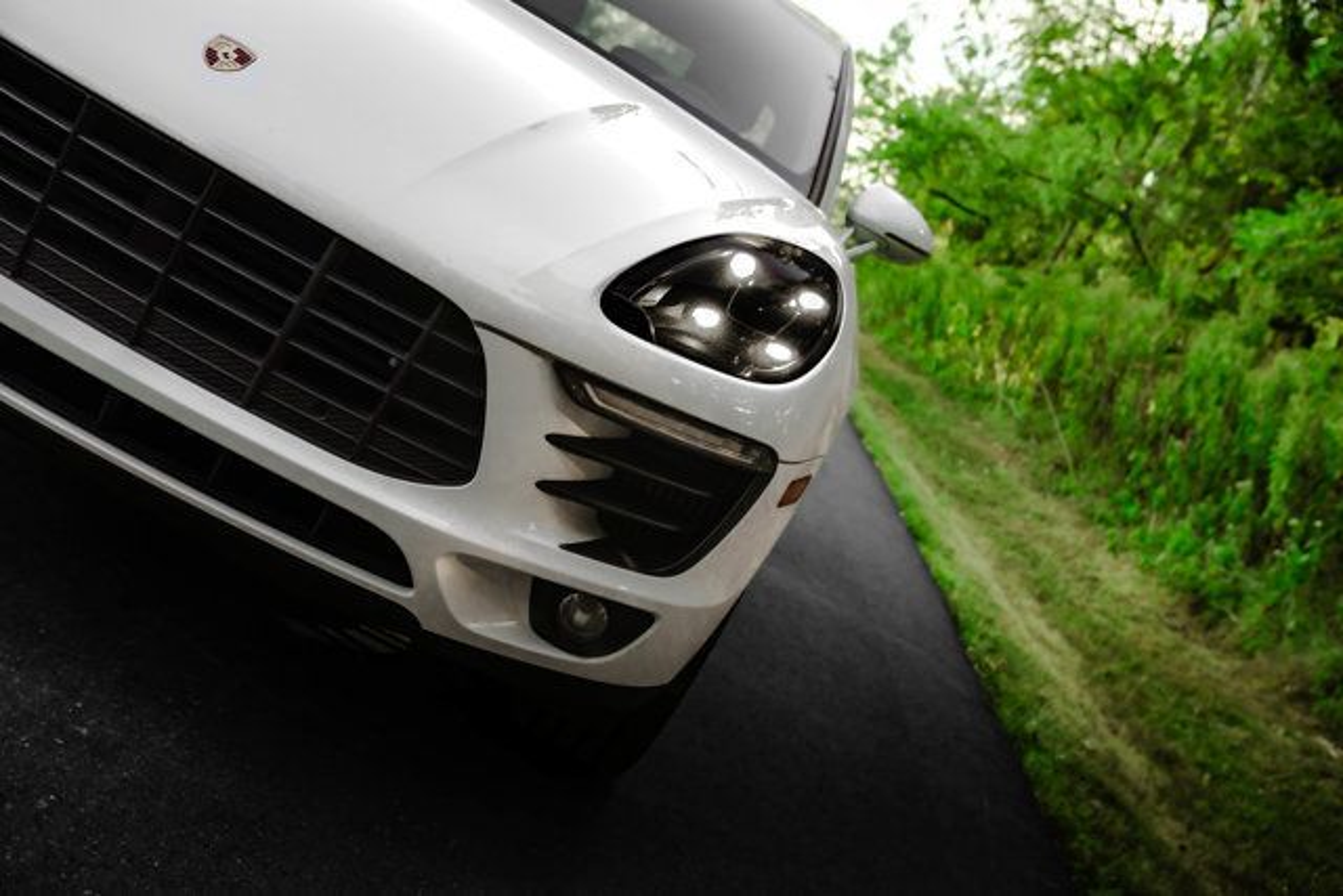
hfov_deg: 50.7
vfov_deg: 35.1
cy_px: 448
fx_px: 1418
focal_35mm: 38
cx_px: 672
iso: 640
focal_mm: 38
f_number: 5
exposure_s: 1/500
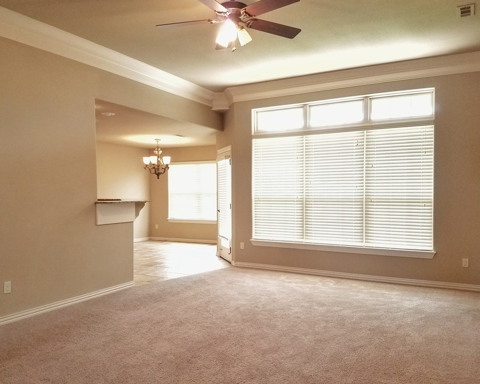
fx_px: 398
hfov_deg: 62.2
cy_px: 193
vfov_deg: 51.5
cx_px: 248
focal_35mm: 28
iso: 200
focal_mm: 4.2
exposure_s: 1/60
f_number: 1.7
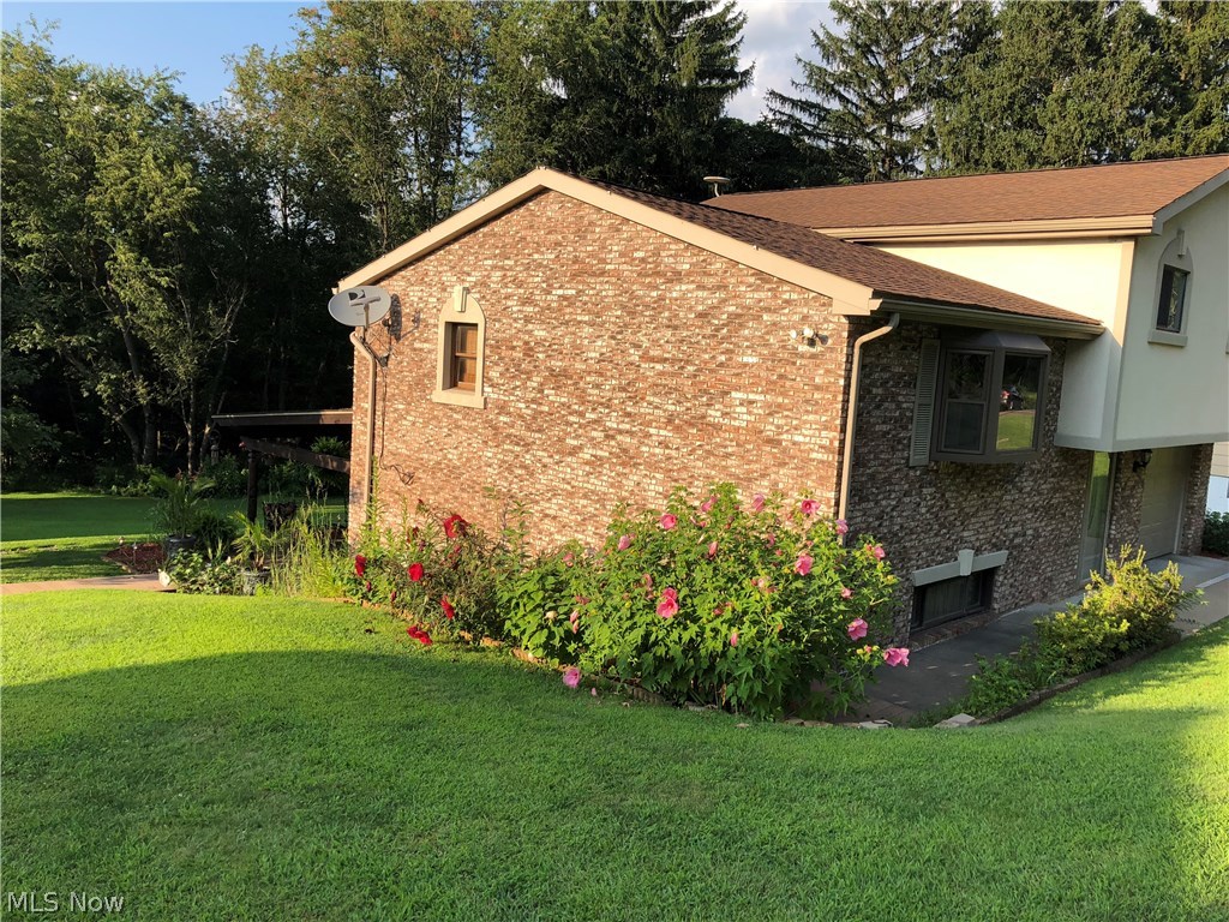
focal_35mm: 28
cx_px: 614
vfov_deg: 49.7
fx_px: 994
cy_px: 461
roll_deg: -2.5
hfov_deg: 63.4
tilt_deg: -5.7
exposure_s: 1/800
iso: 20
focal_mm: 4
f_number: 1.8
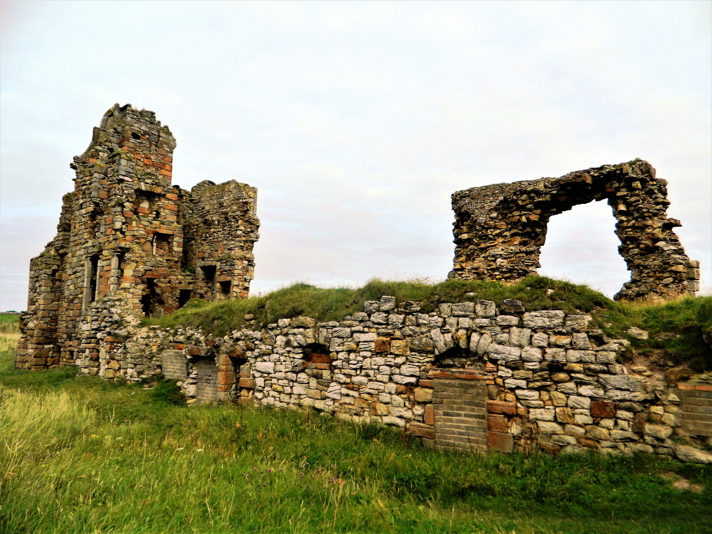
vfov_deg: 54.9
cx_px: 356
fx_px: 514
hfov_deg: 69.4
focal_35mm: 25
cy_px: 267
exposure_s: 1/160
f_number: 8.7
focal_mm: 4.5
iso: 80
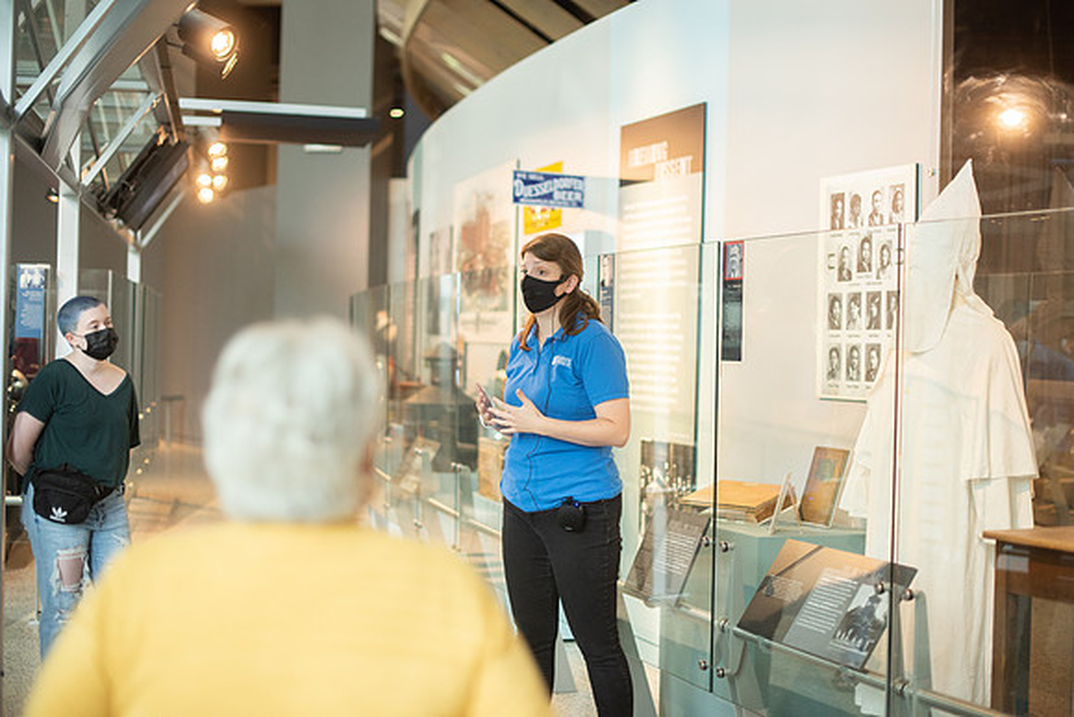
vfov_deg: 26.3
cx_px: 547
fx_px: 1535
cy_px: 356
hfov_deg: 38.6
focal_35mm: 51
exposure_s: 1/200
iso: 640
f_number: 1.8
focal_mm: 50
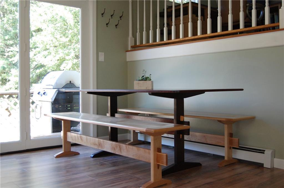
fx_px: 307
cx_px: 142
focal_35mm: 39
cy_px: 94
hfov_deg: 49.6
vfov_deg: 34.1
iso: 800
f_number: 4.2
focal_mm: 26
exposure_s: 1/125
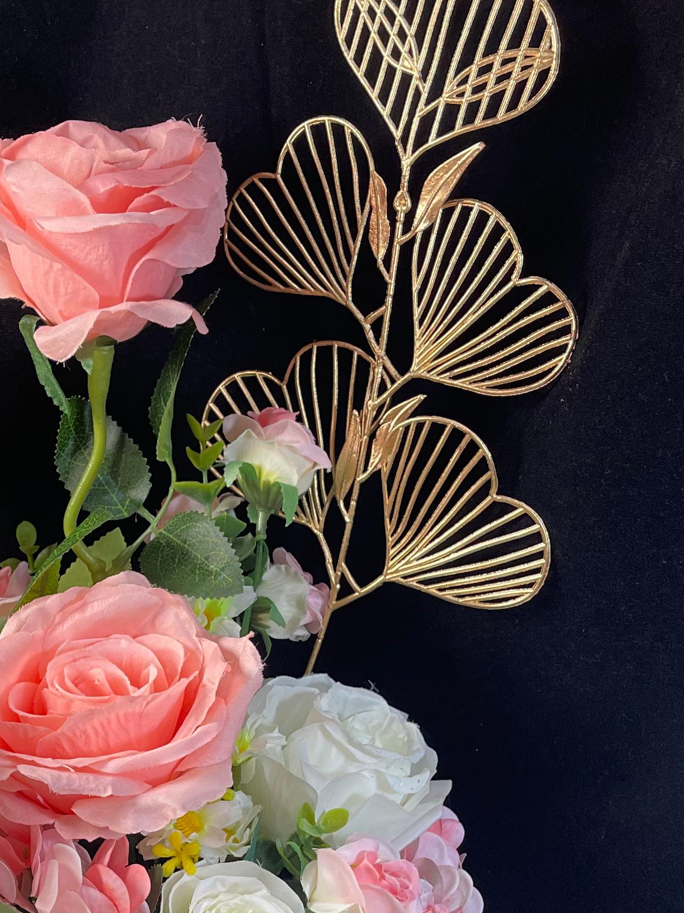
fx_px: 1528
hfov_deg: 25.0
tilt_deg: -28.9
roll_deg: +0.8
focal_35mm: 58
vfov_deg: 32.3
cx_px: 177
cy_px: 733
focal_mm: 5.1
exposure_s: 1/100
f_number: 1.6
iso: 100
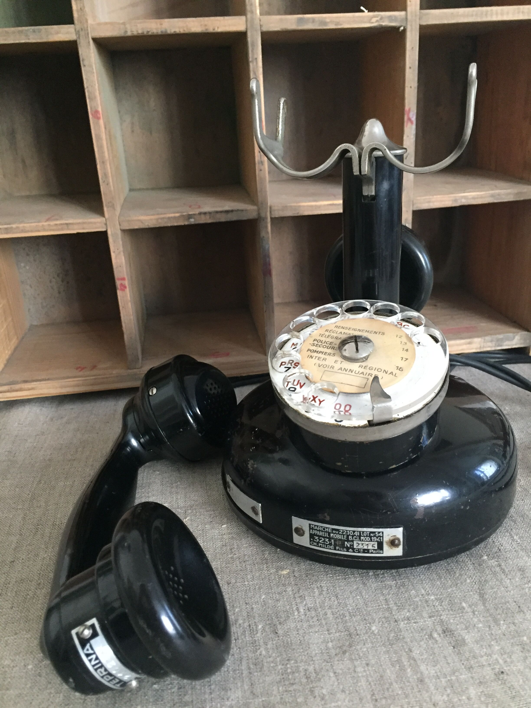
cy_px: 354
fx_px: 593
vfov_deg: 61.7
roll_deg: +3.8
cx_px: 266
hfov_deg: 48.2
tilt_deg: -19.6
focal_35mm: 29
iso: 250
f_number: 2.2
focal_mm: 4.15
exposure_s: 1/25
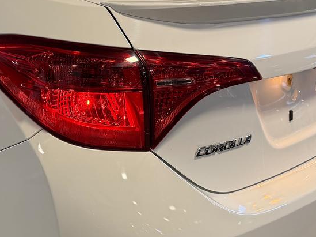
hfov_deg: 32.9
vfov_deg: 26.1
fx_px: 511
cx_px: 44
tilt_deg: -19.7
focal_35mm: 56
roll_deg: -0.9
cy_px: 108
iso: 160
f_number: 1.78
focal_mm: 6.76
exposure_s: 1/120
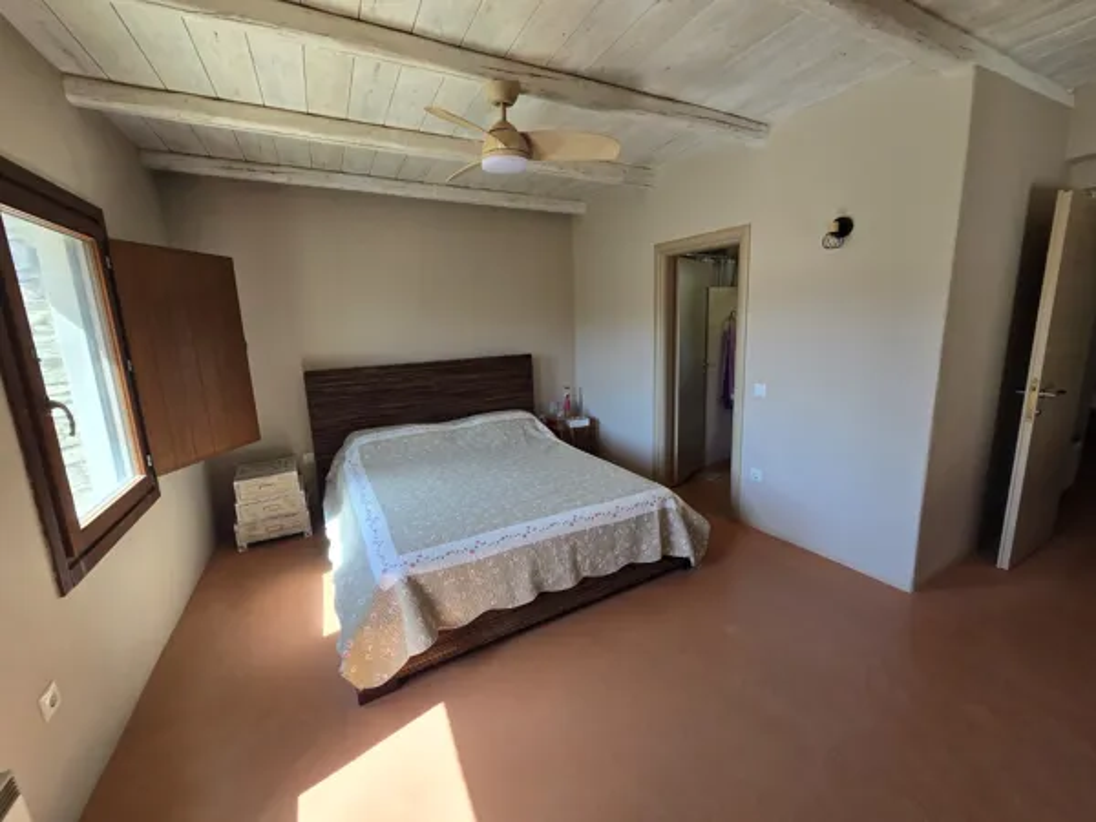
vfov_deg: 89.9
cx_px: 548
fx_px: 412
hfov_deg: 106.2
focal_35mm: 13
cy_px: 411
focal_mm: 2.2
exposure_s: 1/110
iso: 50
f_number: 2.2
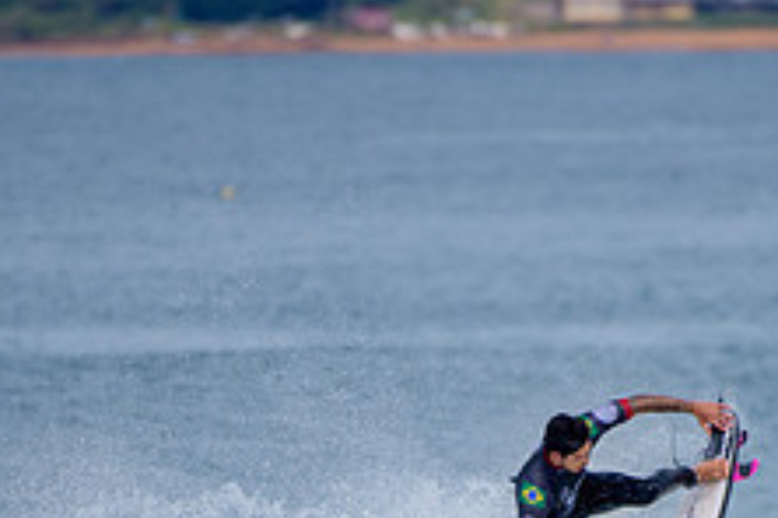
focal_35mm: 1308
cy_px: 611
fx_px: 28265
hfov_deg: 1.6
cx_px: 522
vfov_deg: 1.1
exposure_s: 1/2000
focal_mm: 500
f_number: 5.6
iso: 250
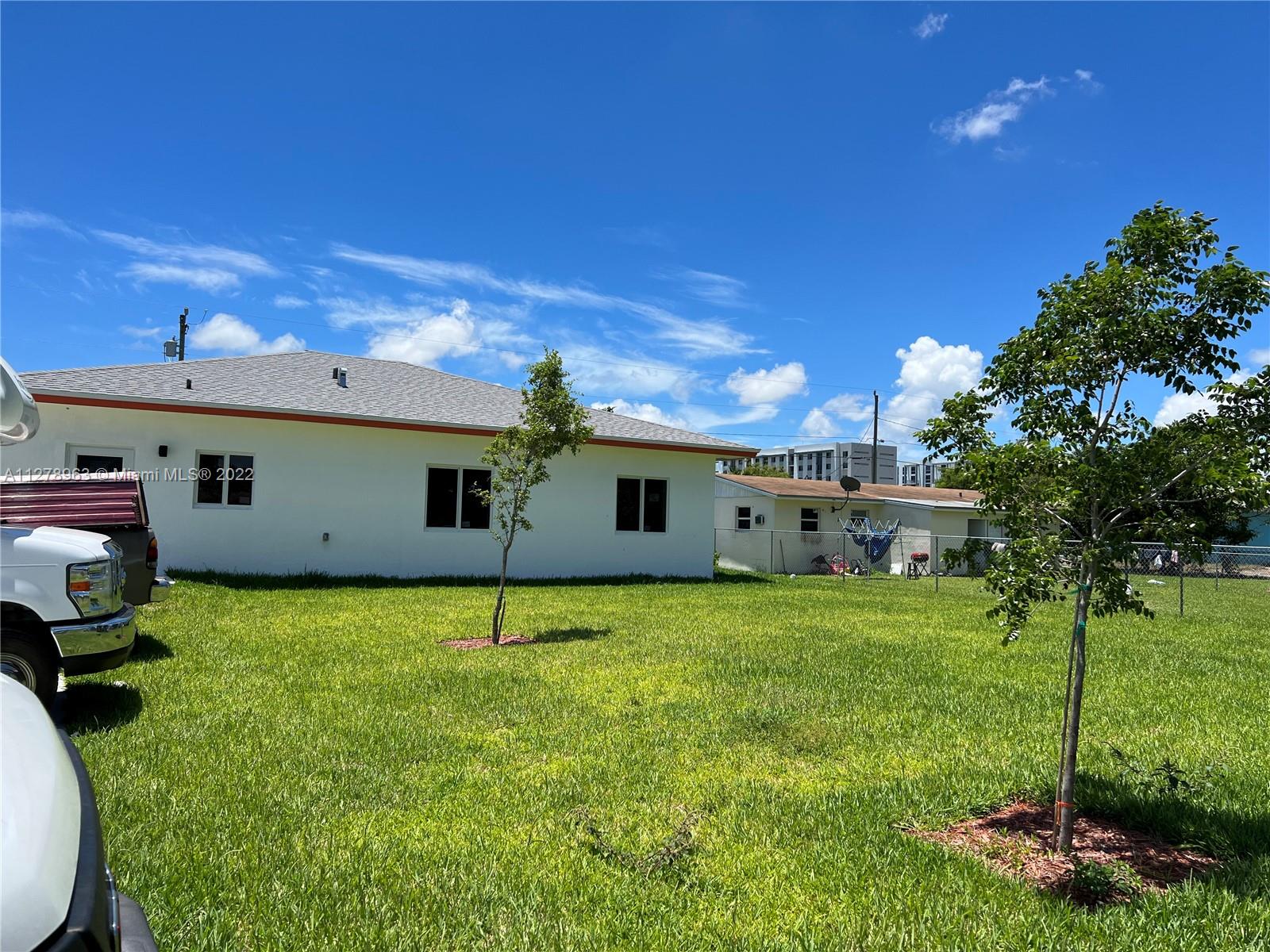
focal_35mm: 26
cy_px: 476
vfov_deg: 53.1
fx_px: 954
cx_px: 635
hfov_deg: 67.3
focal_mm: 5.7
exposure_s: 1/5319
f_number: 1.5
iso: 50
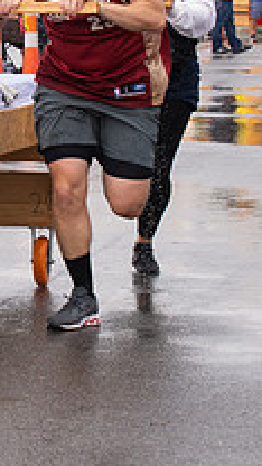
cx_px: -76
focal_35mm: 269
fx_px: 3322
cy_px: 130
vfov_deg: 8.0
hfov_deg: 4.5
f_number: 7.1
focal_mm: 70
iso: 400
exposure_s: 1/400
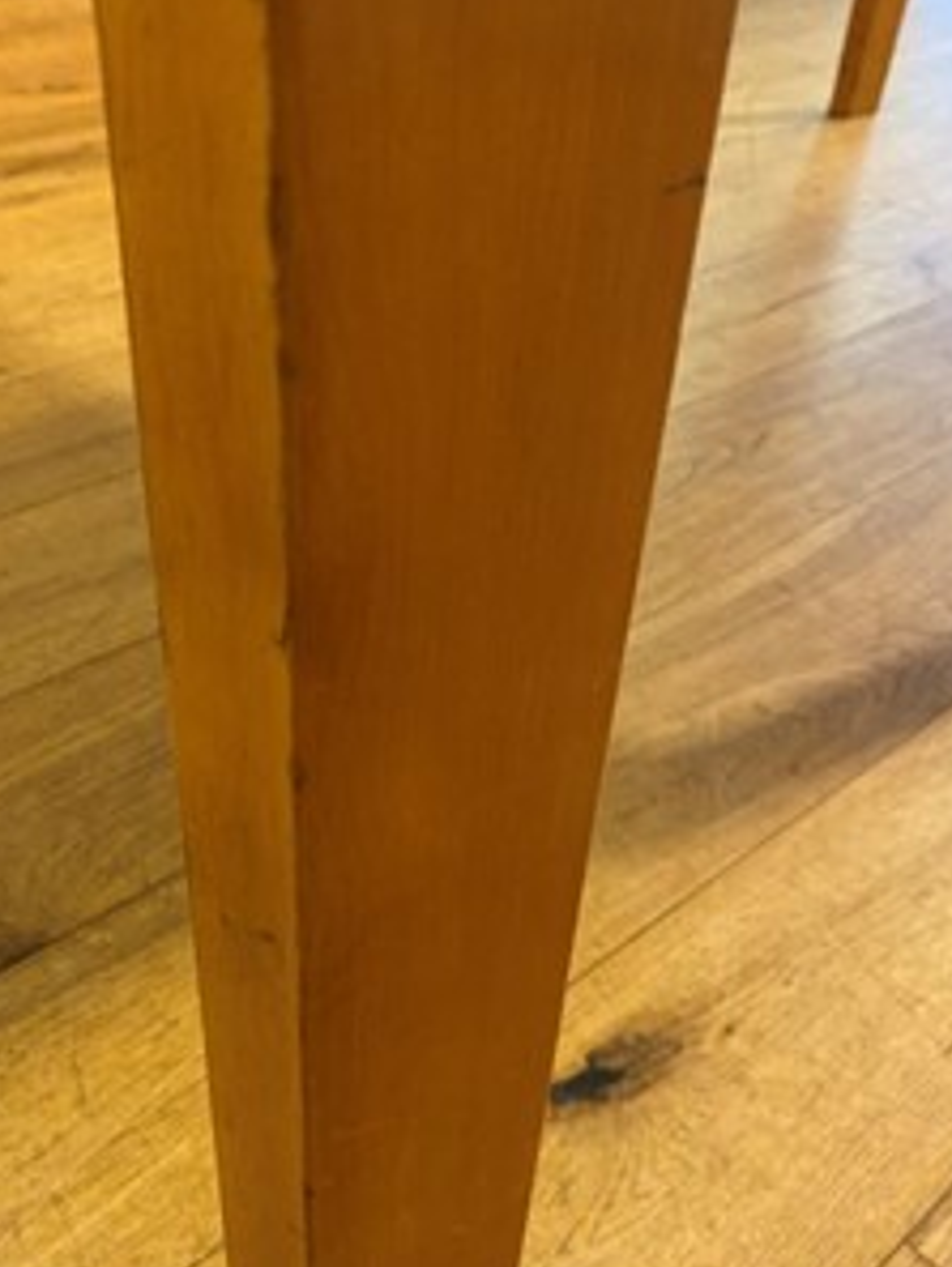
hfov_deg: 40.6
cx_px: 410
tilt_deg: -42.8
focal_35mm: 35
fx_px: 1282
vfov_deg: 51.9
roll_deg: -1.2
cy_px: 811
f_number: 1.8
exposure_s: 1/50
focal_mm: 4.25
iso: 250
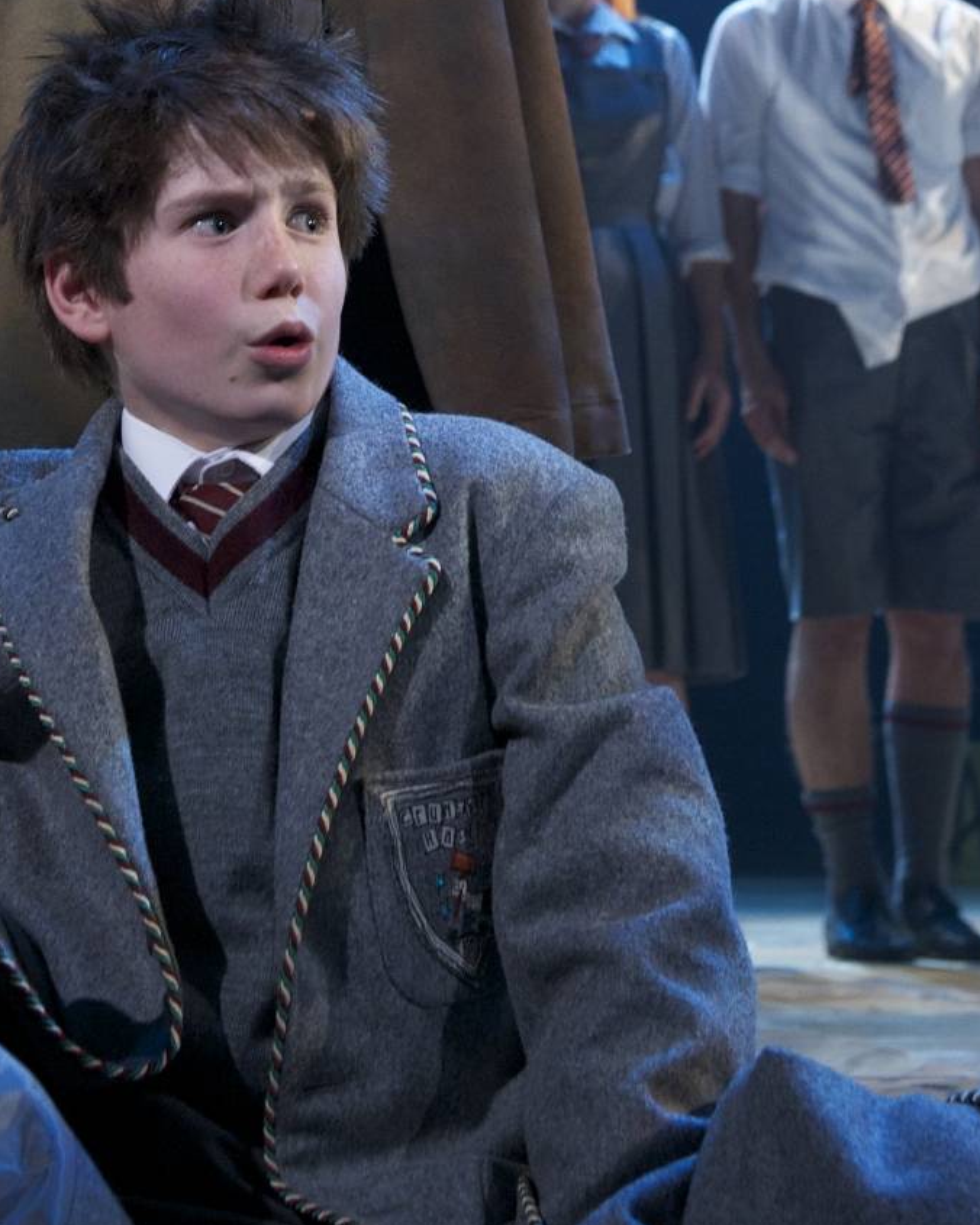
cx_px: 207
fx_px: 4931
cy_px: -232
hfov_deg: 11.3
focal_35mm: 136
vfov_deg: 13.8
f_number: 5
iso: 1600
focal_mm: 48
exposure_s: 1/125
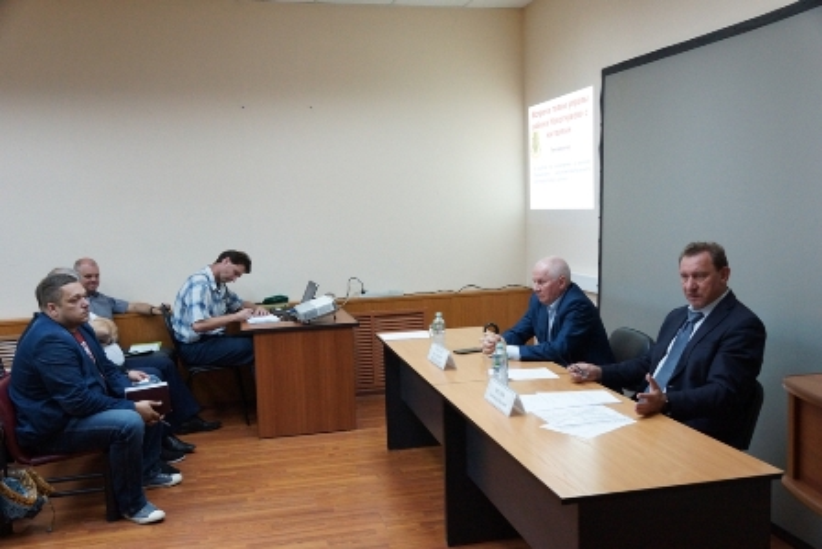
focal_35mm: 33
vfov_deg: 40.0
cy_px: 274
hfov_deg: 57.2
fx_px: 754
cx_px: 411
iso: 2000
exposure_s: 1/100
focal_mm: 22
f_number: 5
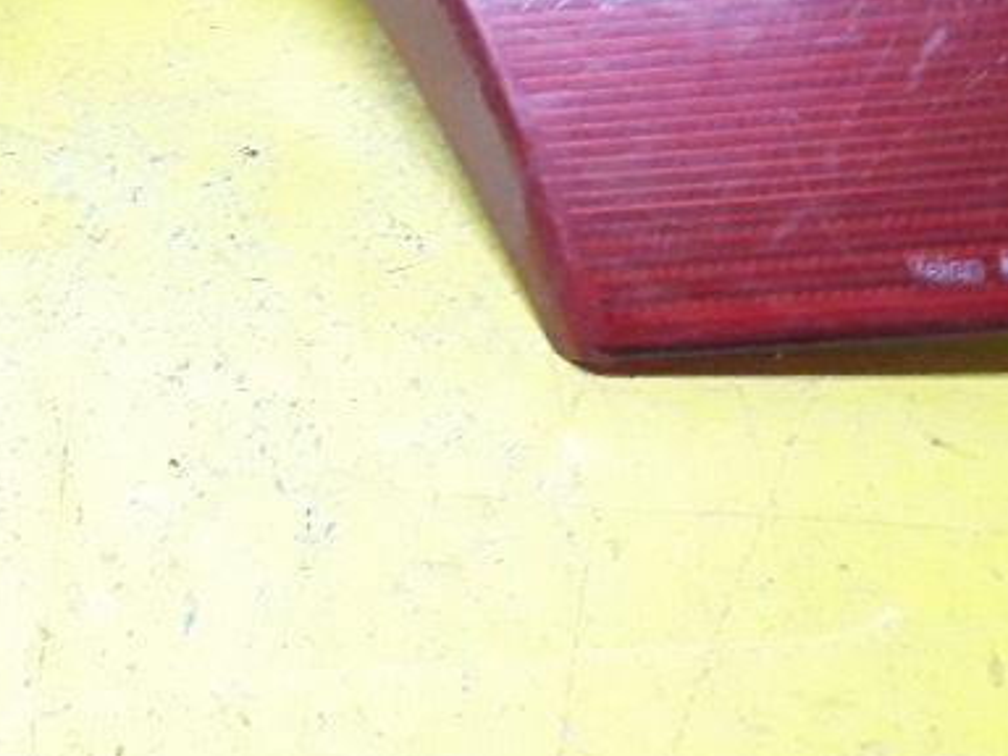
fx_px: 2097
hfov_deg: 26.1
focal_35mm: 72
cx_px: 84
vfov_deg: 19.2
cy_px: -171
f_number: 1.9
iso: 320
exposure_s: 1/25
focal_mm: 3.6
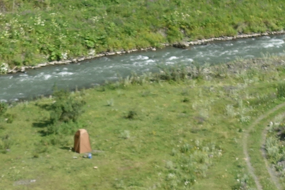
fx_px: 3119
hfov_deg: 5.2
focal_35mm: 394
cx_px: 85
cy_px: 322
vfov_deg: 3.5
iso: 125
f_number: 5.6
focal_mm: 25.7
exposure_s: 1/320
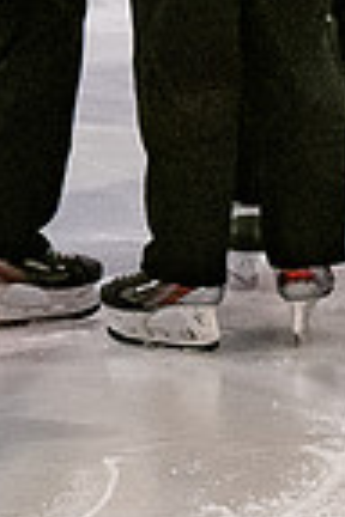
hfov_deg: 2.1
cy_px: -467
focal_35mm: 654
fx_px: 9401
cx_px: 219
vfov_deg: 3.1
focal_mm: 70
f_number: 3.5
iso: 3200
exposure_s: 1/800
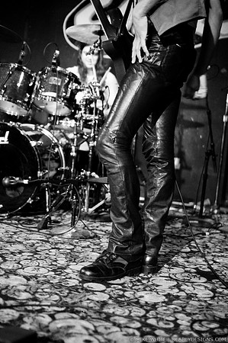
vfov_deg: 43.6
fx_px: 428
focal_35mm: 45
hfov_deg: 29.8
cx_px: 114
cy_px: 172
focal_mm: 30
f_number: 1.8
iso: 800
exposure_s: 1/60
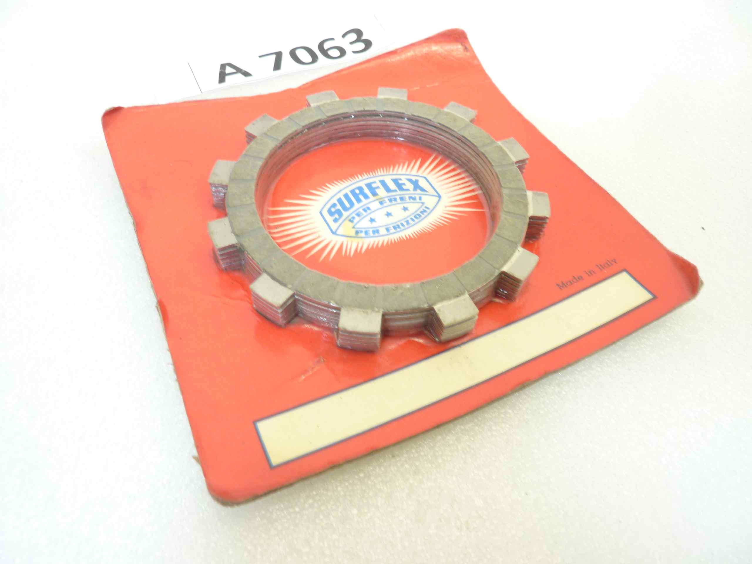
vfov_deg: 54.9
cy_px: 282
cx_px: 376
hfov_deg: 69.4
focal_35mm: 25
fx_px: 543
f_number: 3.3
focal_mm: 4.1
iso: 80
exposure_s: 1/15
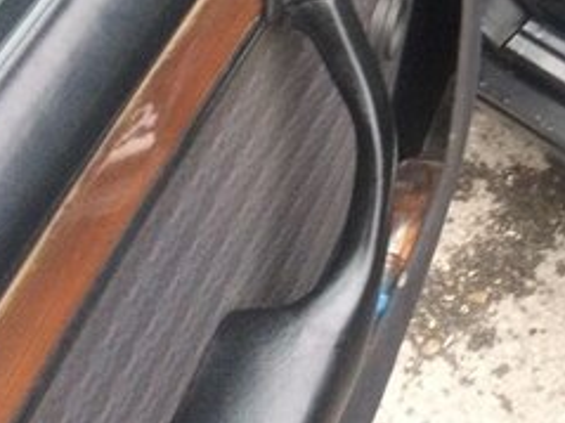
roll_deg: -4.7
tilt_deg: -41.7
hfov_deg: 21.8
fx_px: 1305
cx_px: 749
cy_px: -44
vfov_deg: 17.8
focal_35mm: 80
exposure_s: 1/33
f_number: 2.2
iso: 250
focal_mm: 4.15
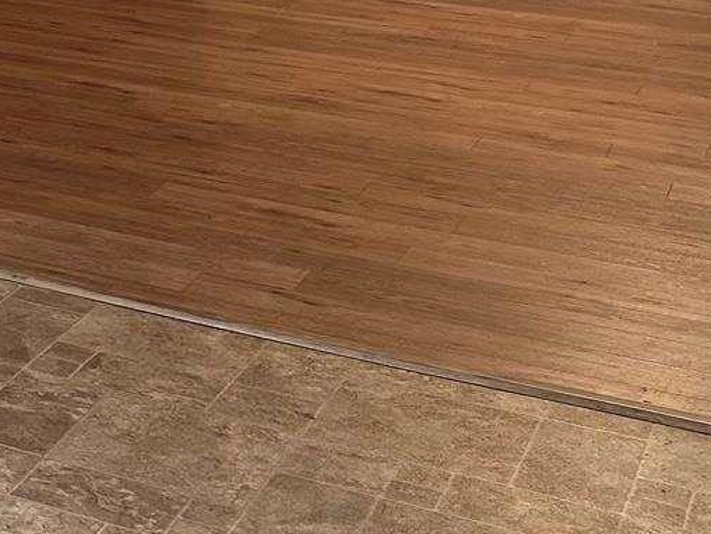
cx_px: -455
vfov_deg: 14.7
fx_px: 1952
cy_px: -219
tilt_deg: -6.9
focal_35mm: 95
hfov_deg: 17.7
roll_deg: -0.3
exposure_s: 1/60
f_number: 1.78
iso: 160
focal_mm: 6.86
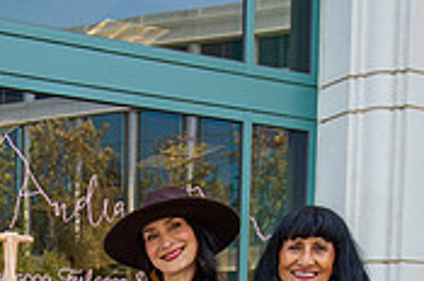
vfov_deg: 16.6
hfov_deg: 26.4
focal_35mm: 73
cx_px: 5
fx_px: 858
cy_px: 443
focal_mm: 22
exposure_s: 1/500
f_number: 4
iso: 500
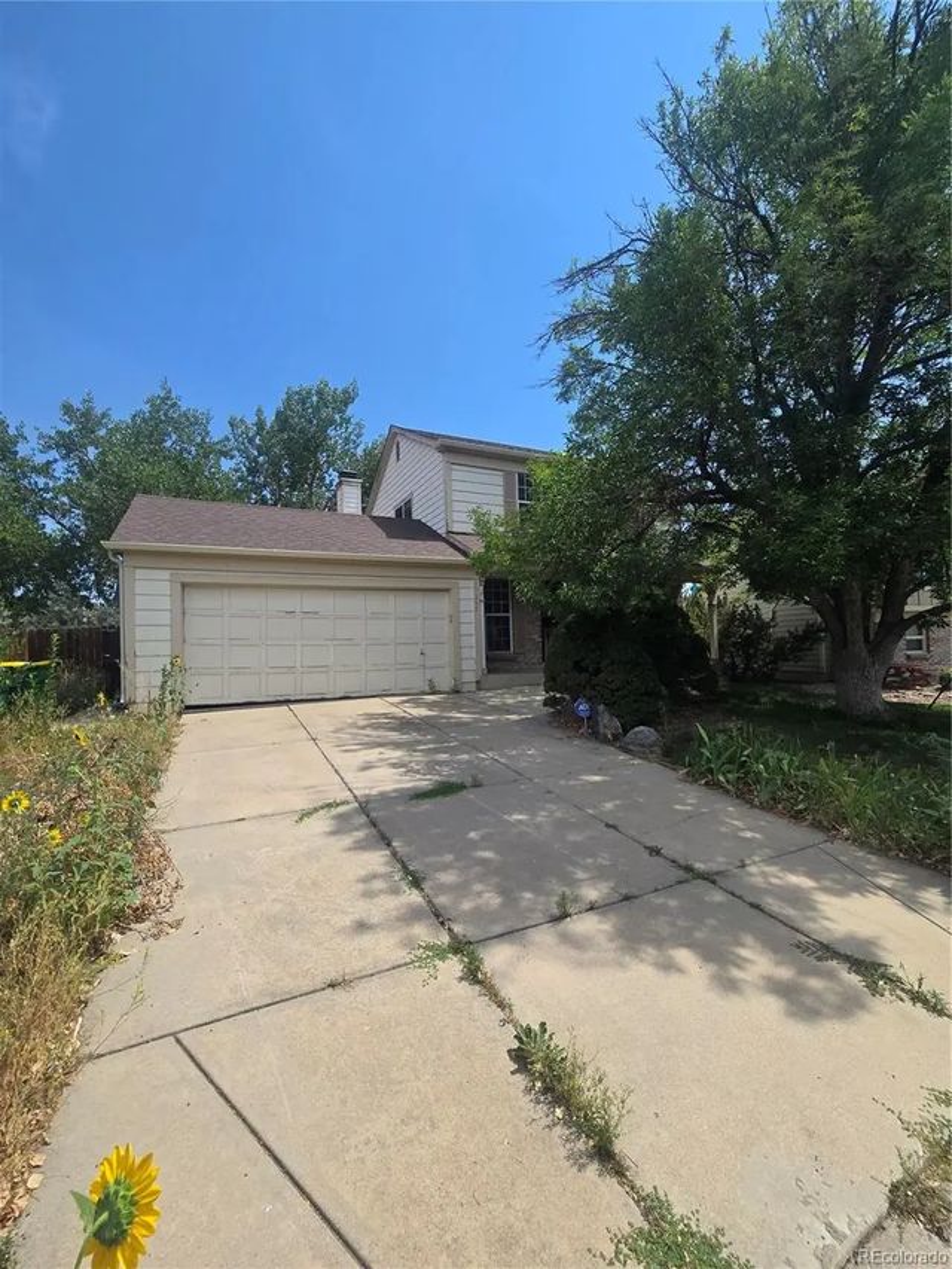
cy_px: 634
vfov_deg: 106.2
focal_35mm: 13
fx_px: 477
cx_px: 476
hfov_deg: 89.9
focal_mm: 2.2
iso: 50
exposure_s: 1/2359
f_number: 2.2
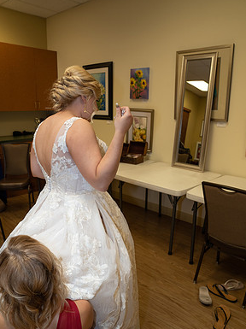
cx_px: 120
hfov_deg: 51.3
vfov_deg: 65.3
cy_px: 175
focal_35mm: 27
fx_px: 256
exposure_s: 1/200
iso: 2000
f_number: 5
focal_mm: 24
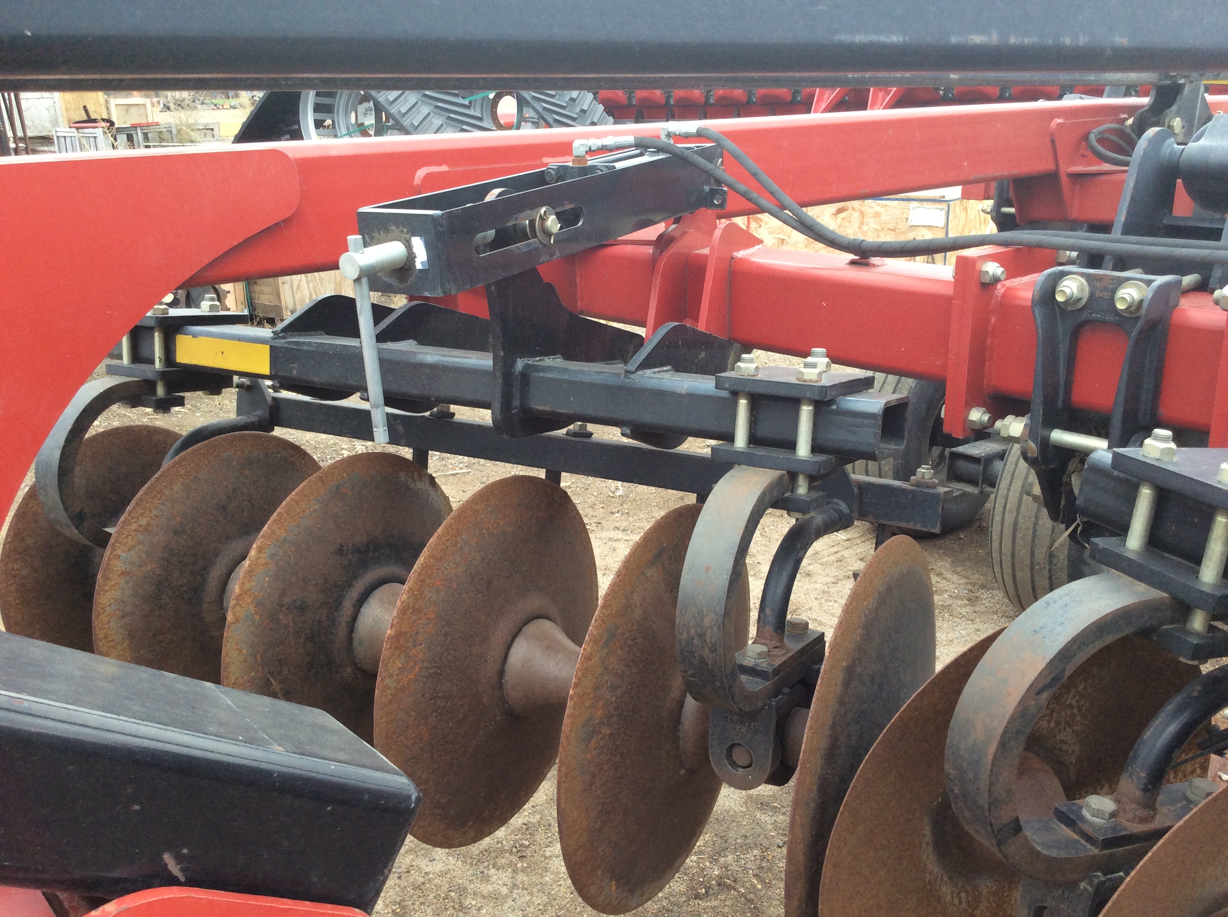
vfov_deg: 44.1
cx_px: 614
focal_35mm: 32
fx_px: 1134
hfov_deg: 56.9
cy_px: 458
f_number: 2.4
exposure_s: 1/120
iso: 64
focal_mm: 3.3
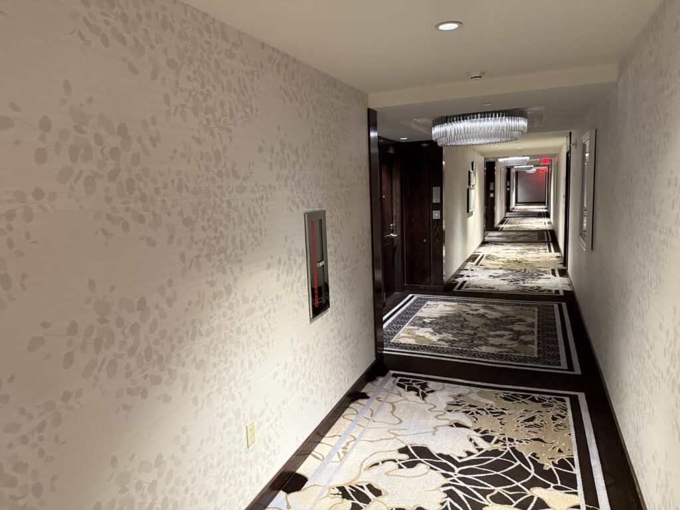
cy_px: 255
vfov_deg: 56.8
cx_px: 340
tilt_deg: -7.6
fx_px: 471
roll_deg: +2.5
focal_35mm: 24
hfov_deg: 71.6
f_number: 1.78
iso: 640
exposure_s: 1/60
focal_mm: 6.76
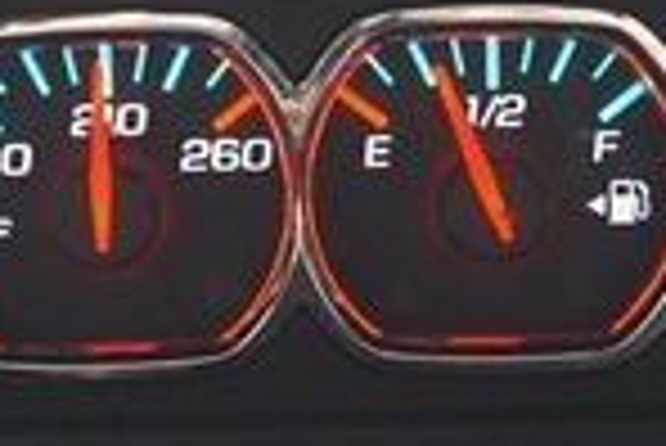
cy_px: 428
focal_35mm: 162
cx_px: 310
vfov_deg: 8.4
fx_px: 3003
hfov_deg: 12.7
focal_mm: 25
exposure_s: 1/60
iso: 1600
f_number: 4.5
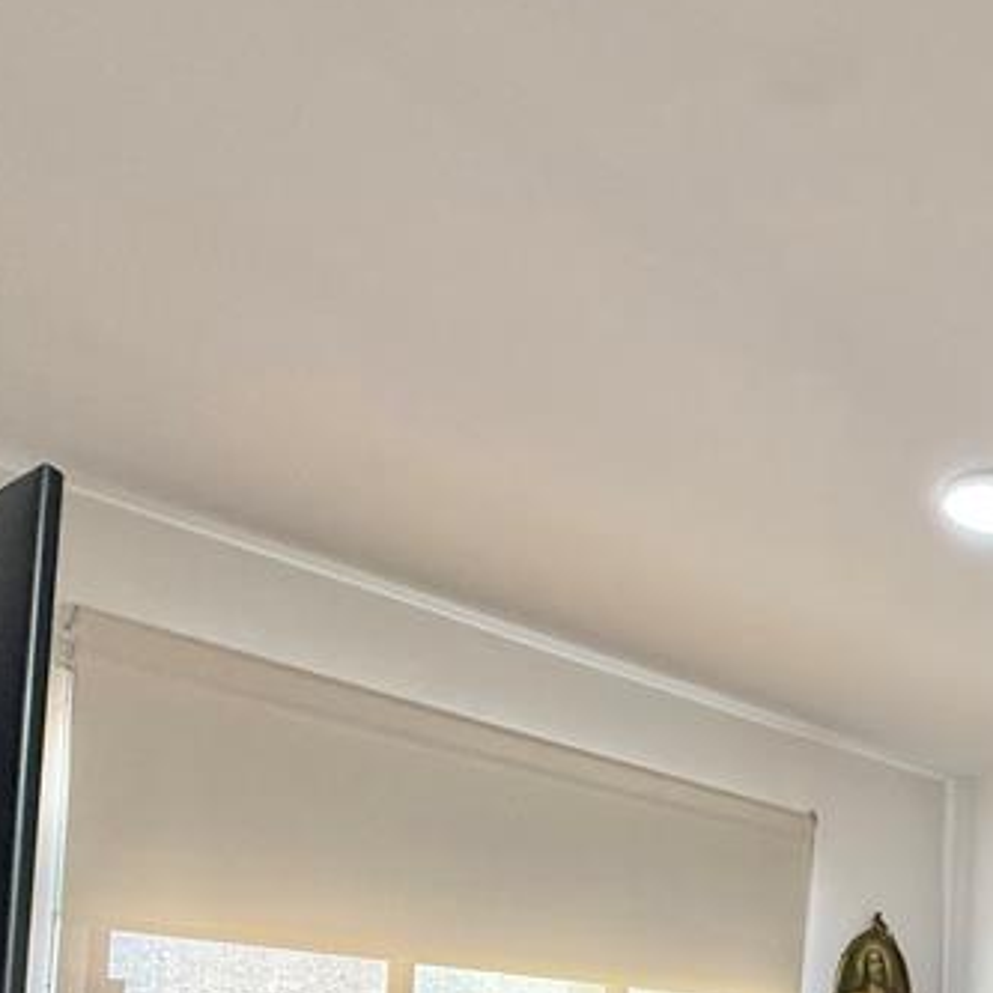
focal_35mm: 38
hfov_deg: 35.3
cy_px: 1059
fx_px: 1233
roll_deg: -1.8
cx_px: 1170
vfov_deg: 37.6
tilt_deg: +1.8
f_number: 2.2
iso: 250
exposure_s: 1/120
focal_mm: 2.22
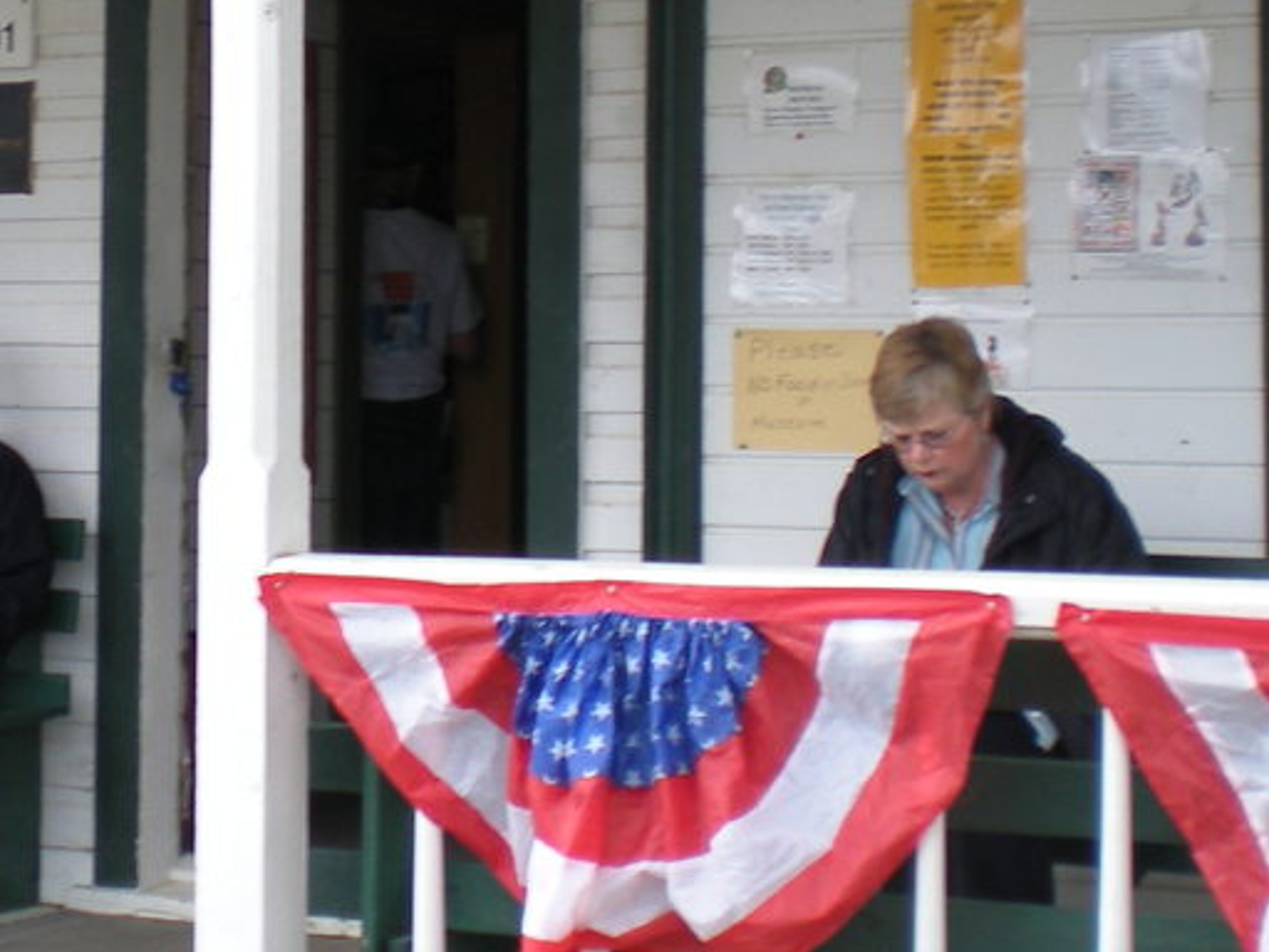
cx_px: 468
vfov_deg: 15.1
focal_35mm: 97
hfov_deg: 20.2
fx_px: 3556
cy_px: 110
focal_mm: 6.3
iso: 64
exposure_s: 1/172
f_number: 3.1
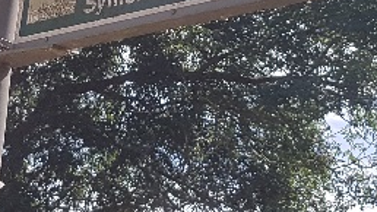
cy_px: 34
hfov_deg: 46.3
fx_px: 440
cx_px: 206
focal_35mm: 44
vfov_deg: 26.4
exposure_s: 1/2920
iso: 50
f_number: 1.7
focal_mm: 4.2
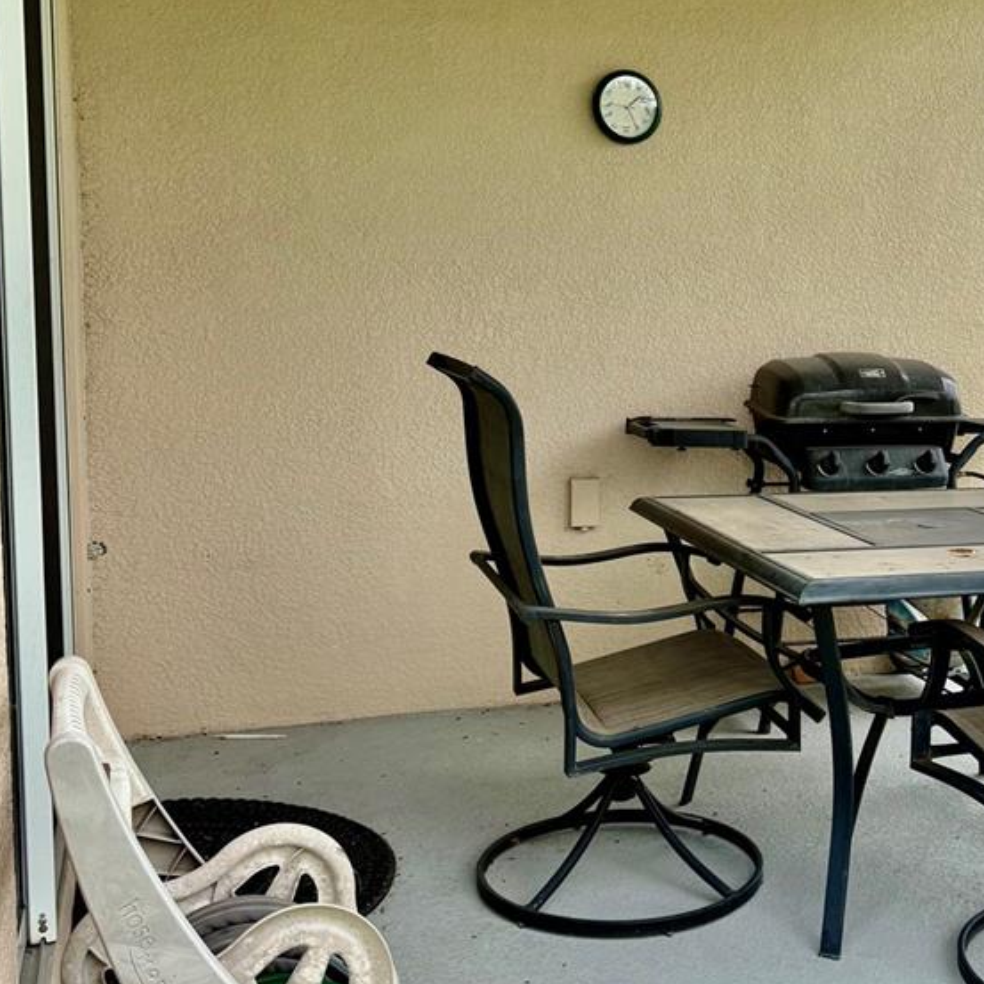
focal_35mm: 46
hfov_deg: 35.7
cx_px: 779
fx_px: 1479
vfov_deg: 36.7
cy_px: 434
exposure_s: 1/2299
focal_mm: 6.76
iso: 100
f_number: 1.78
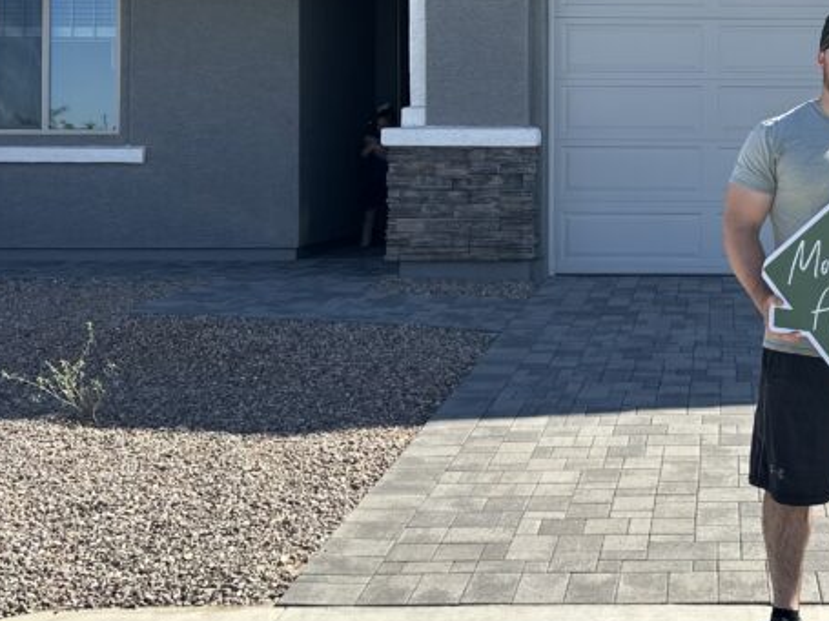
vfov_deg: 26.5
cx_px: 707
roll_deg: -0.2
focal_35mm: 54
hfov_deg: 34.1
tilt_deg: +1.2
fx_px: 1293
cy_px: 124
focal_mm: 6.86
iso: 80
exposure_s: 1/1812
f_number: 1.78
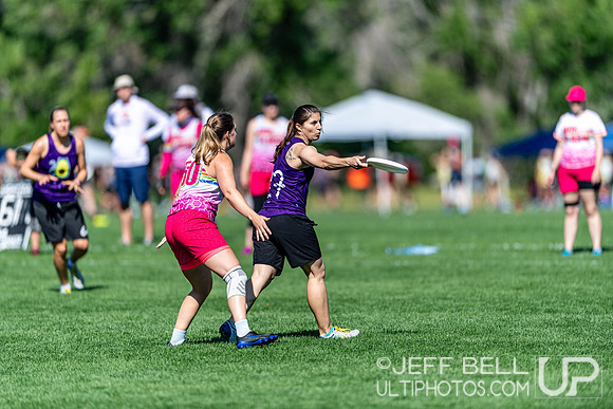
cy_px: 204
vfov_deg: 3.4
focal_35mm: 400
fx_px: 6812
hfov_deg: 5.2
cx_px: 306
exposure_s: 1/2500
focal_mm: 400
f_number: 2.8
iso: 100
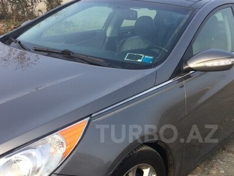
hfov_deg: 38.5
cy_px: 134
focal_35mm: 49
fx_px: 331
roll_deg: -4.2
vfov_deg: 29.2
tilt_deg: -22.7
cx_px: 157
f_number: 2.2
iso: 32
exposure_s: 1/733
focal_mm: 4.15
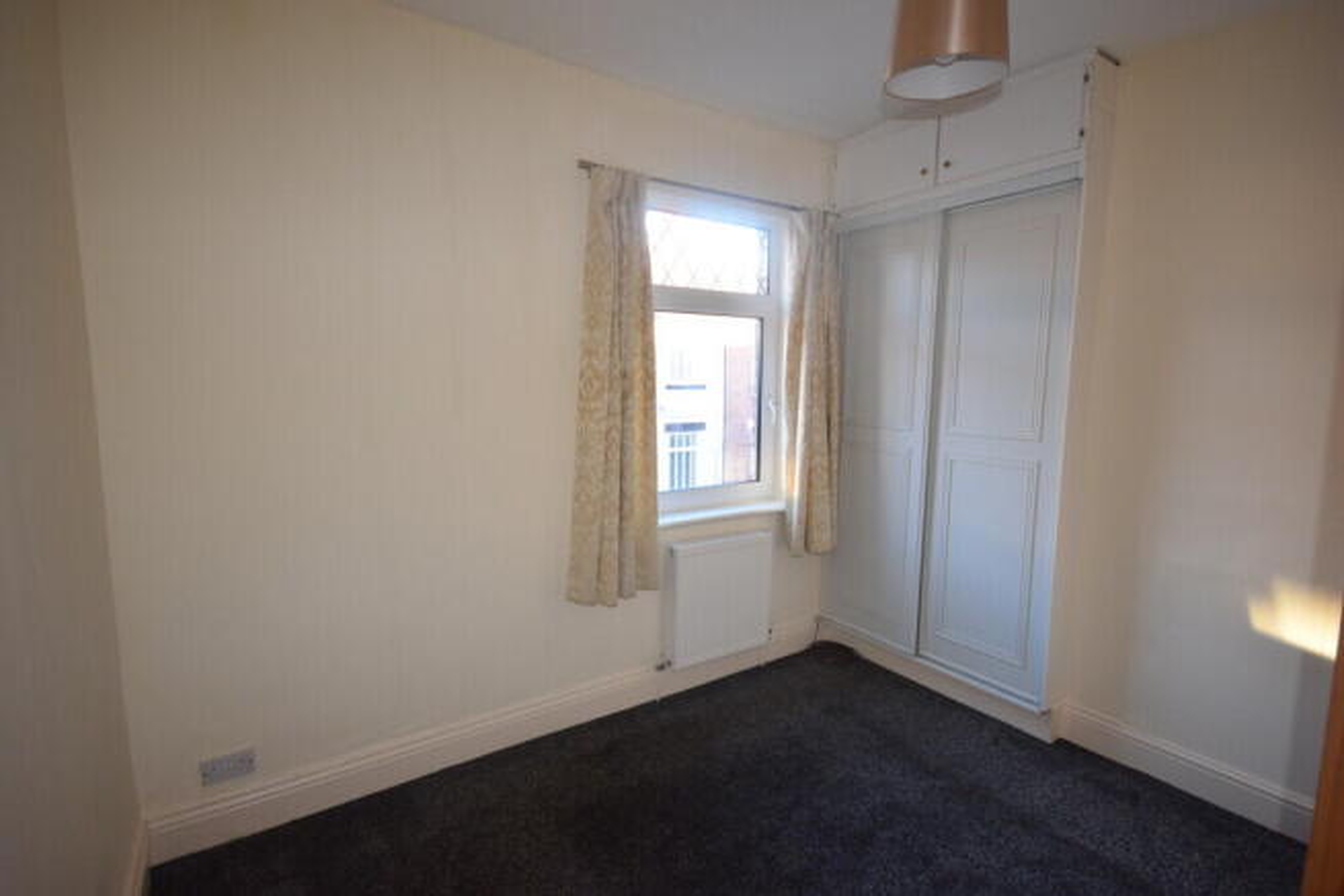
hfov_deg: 95.0
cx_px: 672
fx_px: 616
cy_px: 448
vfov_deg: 72.1
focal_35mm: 16
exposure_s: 1/100
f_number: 5
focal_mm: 11
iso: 800
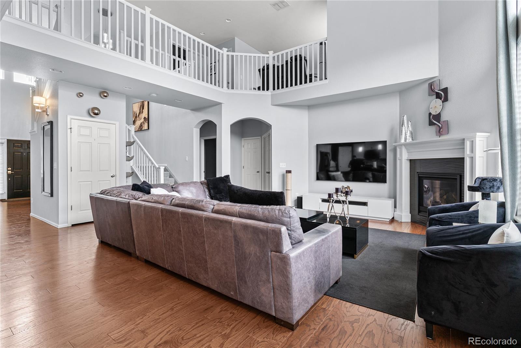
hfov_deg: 93.3
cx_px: 260
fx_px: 246
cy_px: 174
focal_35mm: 17
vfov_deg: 70.5
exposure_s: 1/1.67
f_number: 7.1
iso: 100
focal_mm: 17
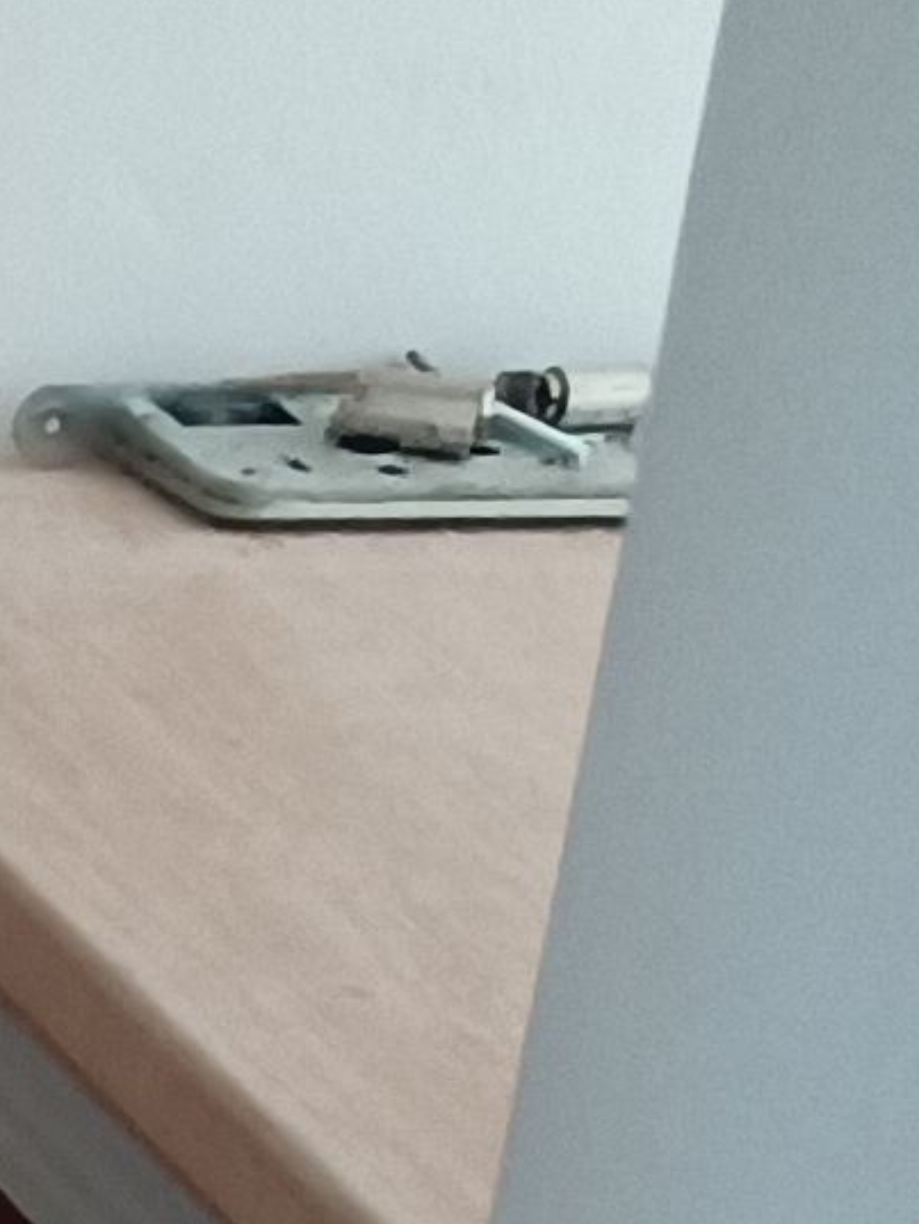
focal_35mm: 183
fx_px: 6475
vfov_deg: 10.3
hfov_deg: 7.1
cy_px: 2102
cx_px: -2030
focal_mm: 5.59
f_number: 1.88
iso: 1134
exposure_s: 1/25
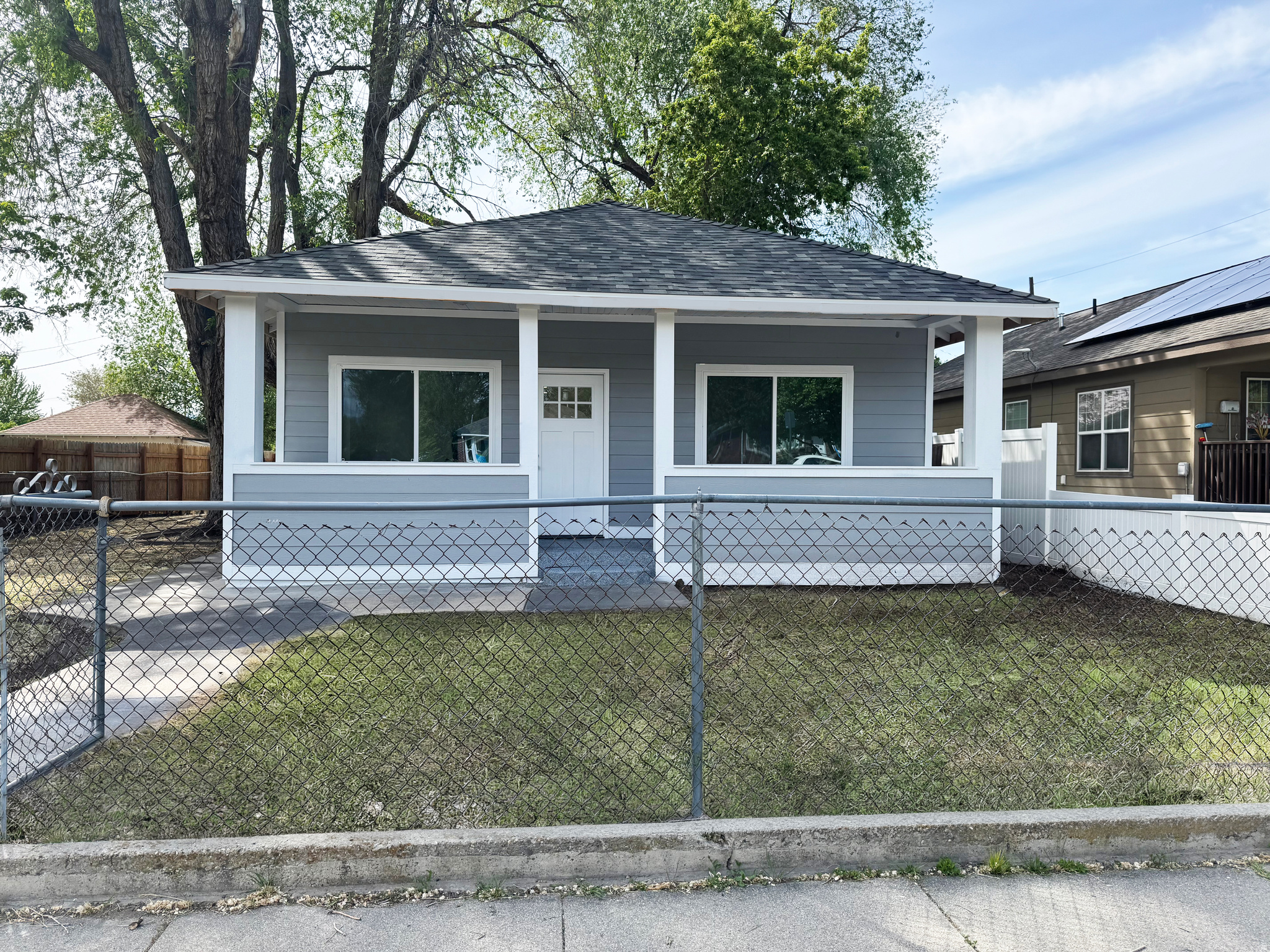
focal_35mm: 24
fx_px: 881
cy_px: 476
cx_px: 635
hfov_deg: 71.6
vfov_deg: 56.8
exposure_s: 1/2174
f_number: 1.78
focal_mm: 6.76
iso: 80
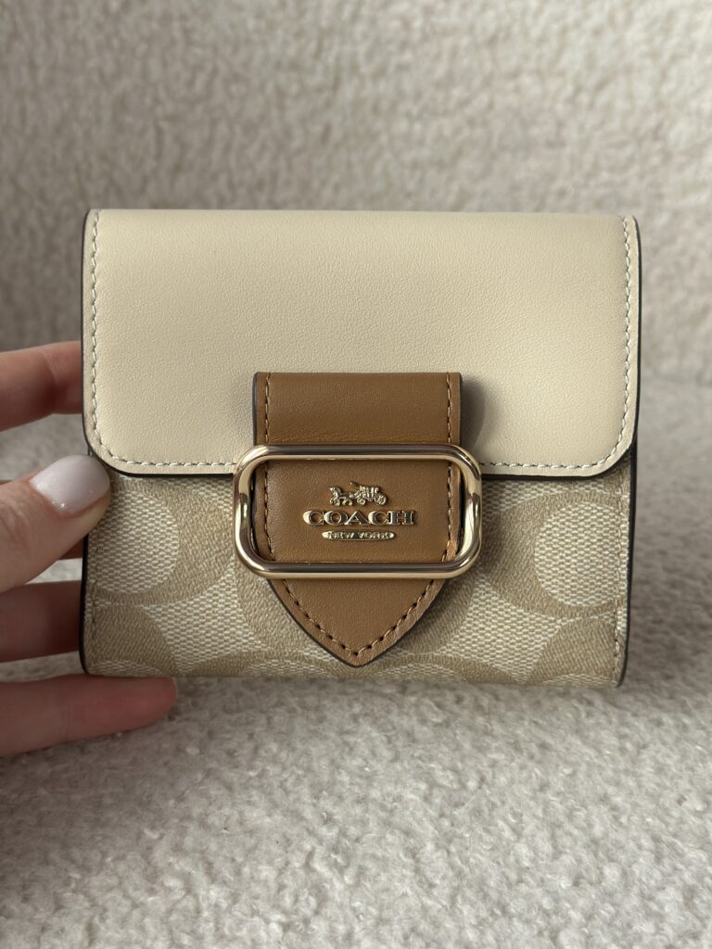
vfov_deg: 39.7
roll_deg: -0.6
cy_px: 474
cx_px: 356
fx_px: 1316
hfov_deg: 30.3
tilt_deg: -28.8
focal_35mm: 48
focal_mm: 6.86
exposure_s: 1/75
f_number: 1.78
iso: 125
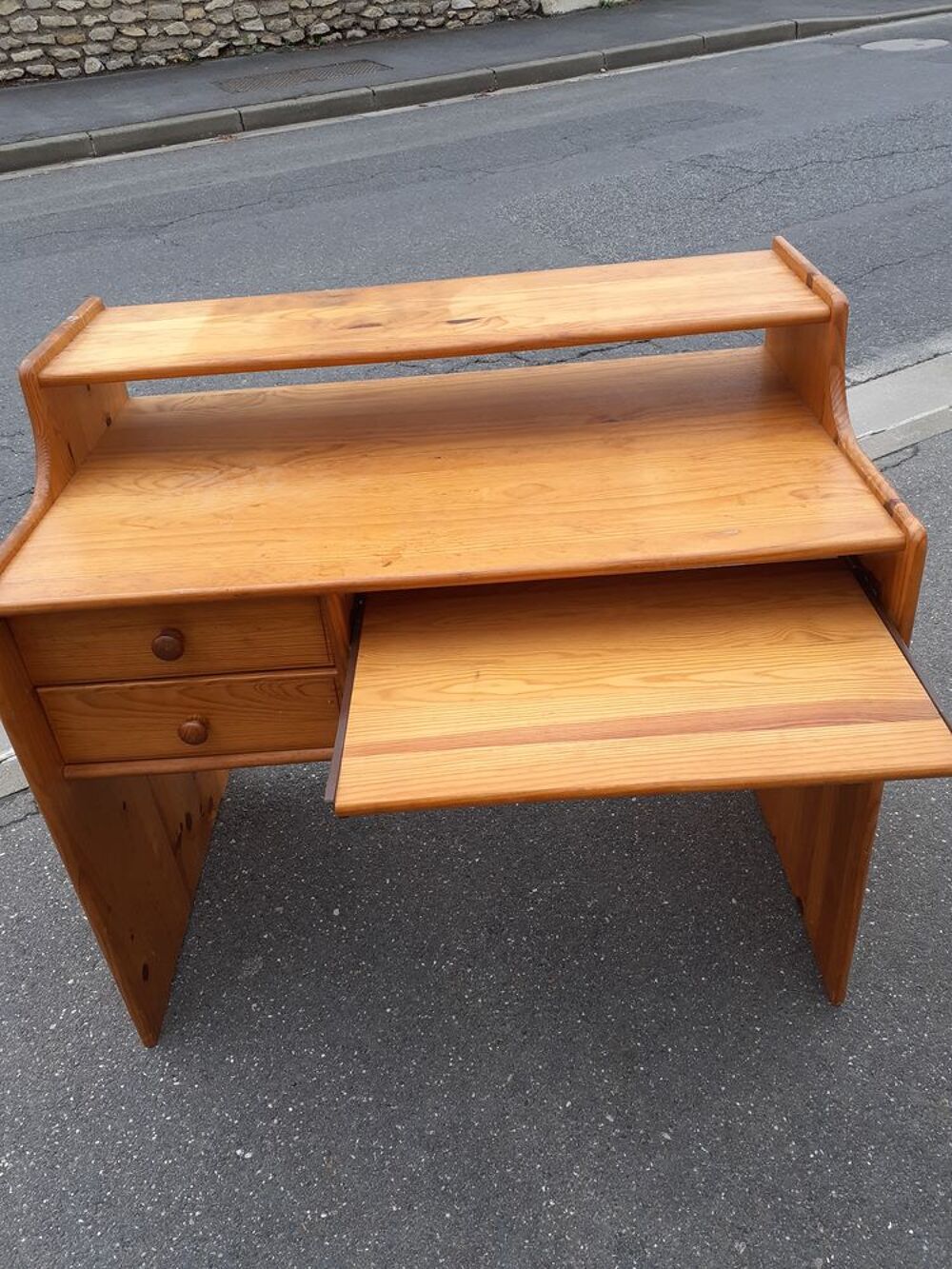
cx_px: 476
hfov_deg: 51.4
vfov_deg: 65.3
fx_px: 990
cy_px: 634
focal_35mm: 27
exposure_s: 1/100
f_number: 1.9
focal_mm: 3.6
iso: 50
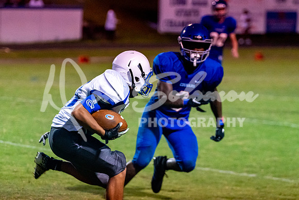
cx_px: 131
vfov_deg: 6.6
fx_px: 1725
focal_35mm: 208
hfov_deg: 9.9
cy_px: 88
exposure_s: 1/800
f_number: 4
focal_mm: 185
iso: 8000
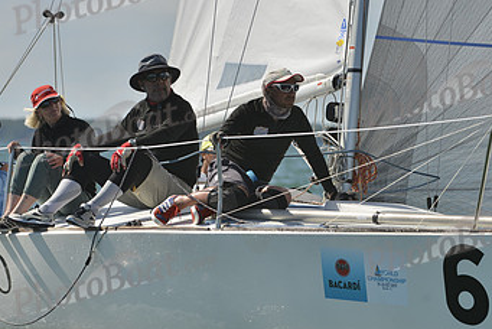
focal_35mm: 408
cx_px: 291
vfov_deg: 3.4
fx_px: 5581
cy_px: 185
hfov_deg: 5.0
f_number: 7.1
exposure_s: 1/1000
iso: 200
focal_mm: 240
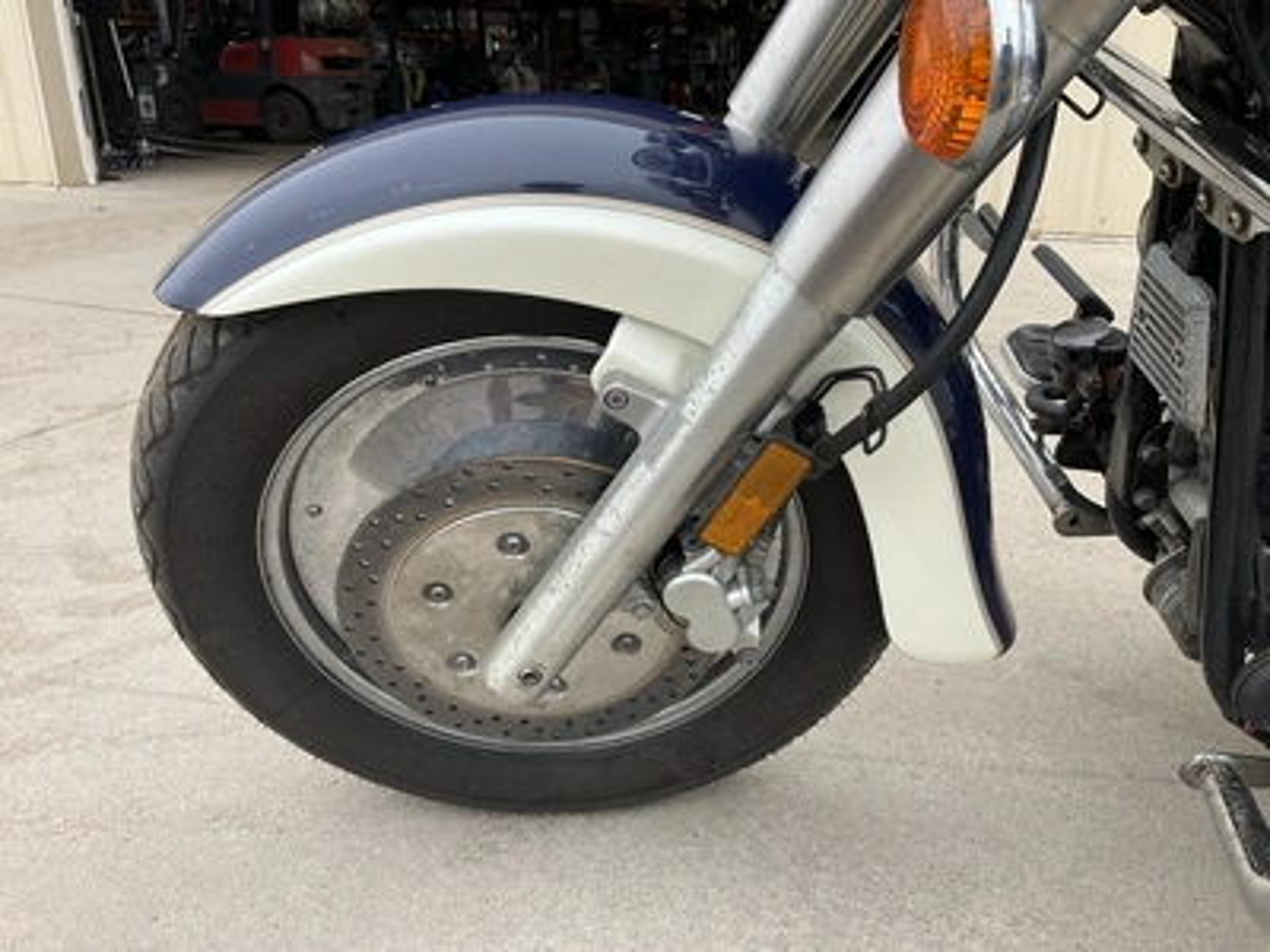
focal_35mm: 29
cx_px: 635
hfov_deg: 61.7
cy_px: 476
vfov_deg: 48.2
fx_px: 1064
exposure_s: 1/122
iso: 25
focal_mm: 3
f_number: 1.8
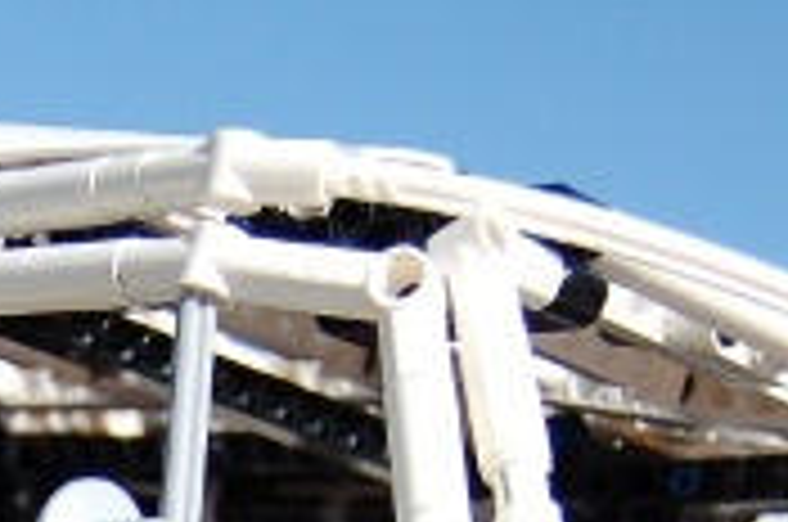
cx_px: -99
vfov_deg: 8.5
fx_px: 3365
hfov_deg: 13.1
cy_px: 936
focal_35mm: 154
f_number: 3.8
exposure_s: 1/1600
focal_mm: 20
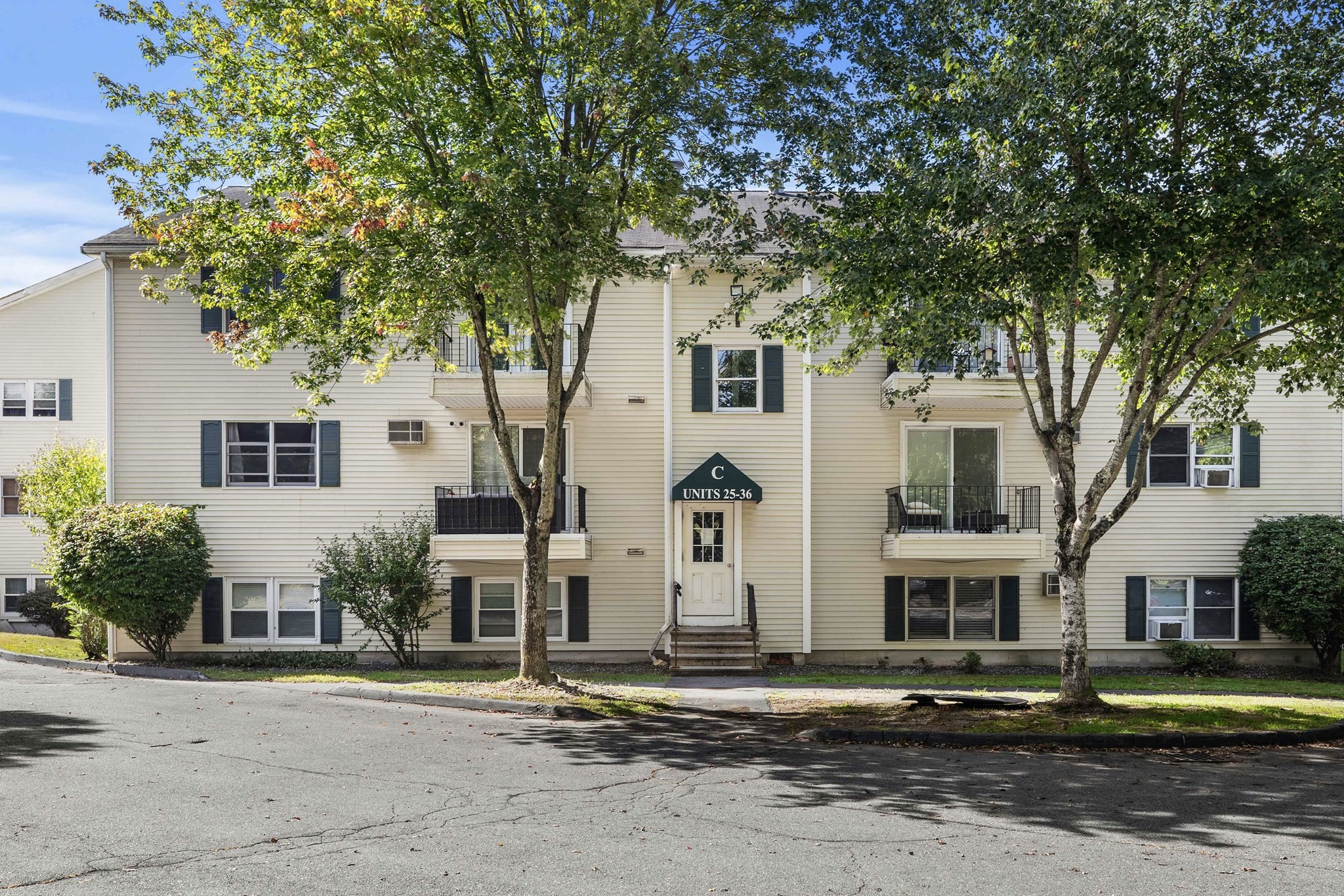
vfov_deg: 49.5
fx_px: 971
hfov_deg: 69.4
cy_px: 448
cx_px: 672
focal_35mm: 26
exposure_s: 1/500
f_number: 9
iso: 320
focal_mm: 26
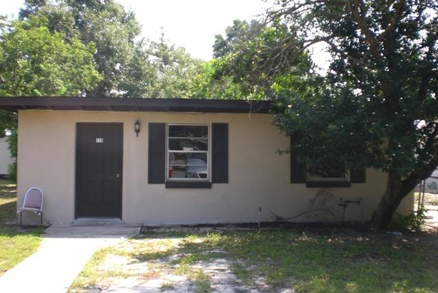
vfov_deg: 33.4
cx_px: 220
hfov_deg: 48.4
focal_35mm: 40
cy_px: 136
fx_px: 487
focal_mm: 6.3
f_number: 3.1
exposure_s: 1/250
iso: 50
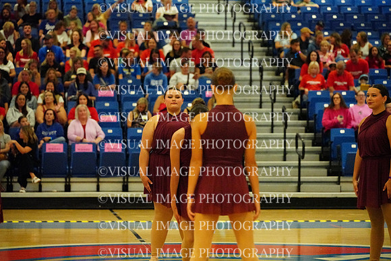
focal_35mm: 150
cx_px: 196
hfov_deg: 13.7
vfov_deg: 9.2
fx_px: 1629
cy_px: 130
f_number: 4
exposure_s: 1/1250
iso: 25600
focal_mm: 150
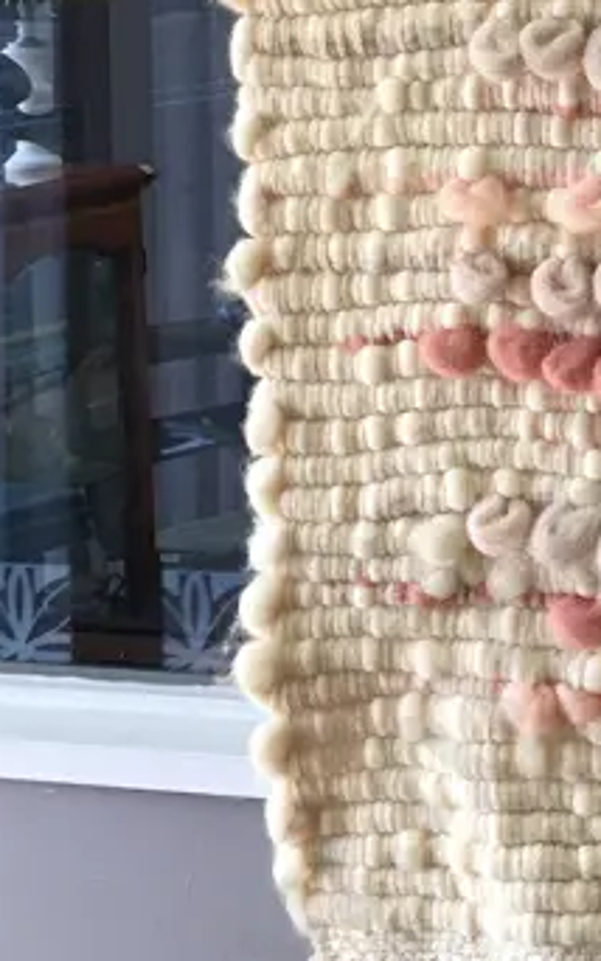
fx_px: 2409
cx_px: 935
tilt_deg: -2.6
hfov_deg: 13.3
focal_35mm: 92
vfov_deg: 22.0
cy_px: 87
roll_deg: -0.1
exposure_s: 1/33
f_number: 2.2
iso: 25
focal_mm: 4.15
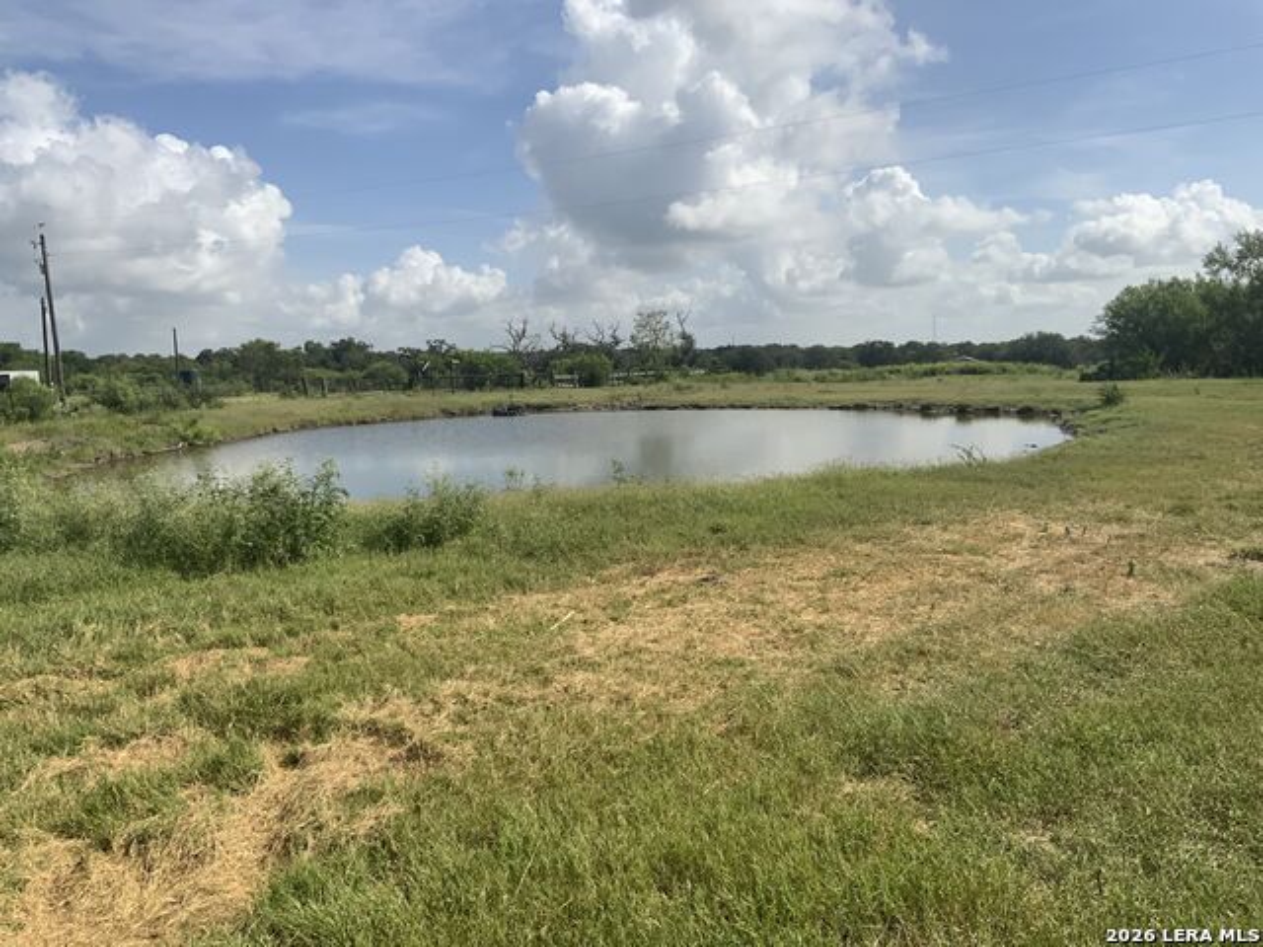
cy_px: 474
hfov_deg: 61.7
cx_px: 632
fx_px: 1058
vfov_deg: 48.2
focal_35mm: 29
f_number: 1.8
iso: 20
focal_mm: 3
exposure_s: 1/3322
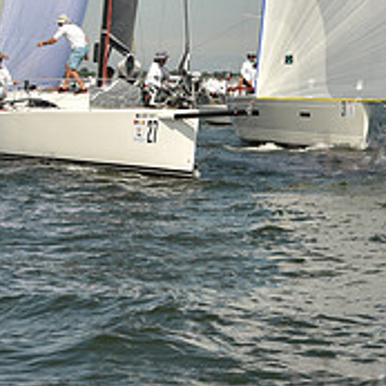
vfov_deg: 8.8
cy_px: 44
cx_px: 174
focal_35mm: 199
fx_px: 2511
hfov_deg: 8.8
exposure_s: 1/640
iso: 320
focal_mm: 70
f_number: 14
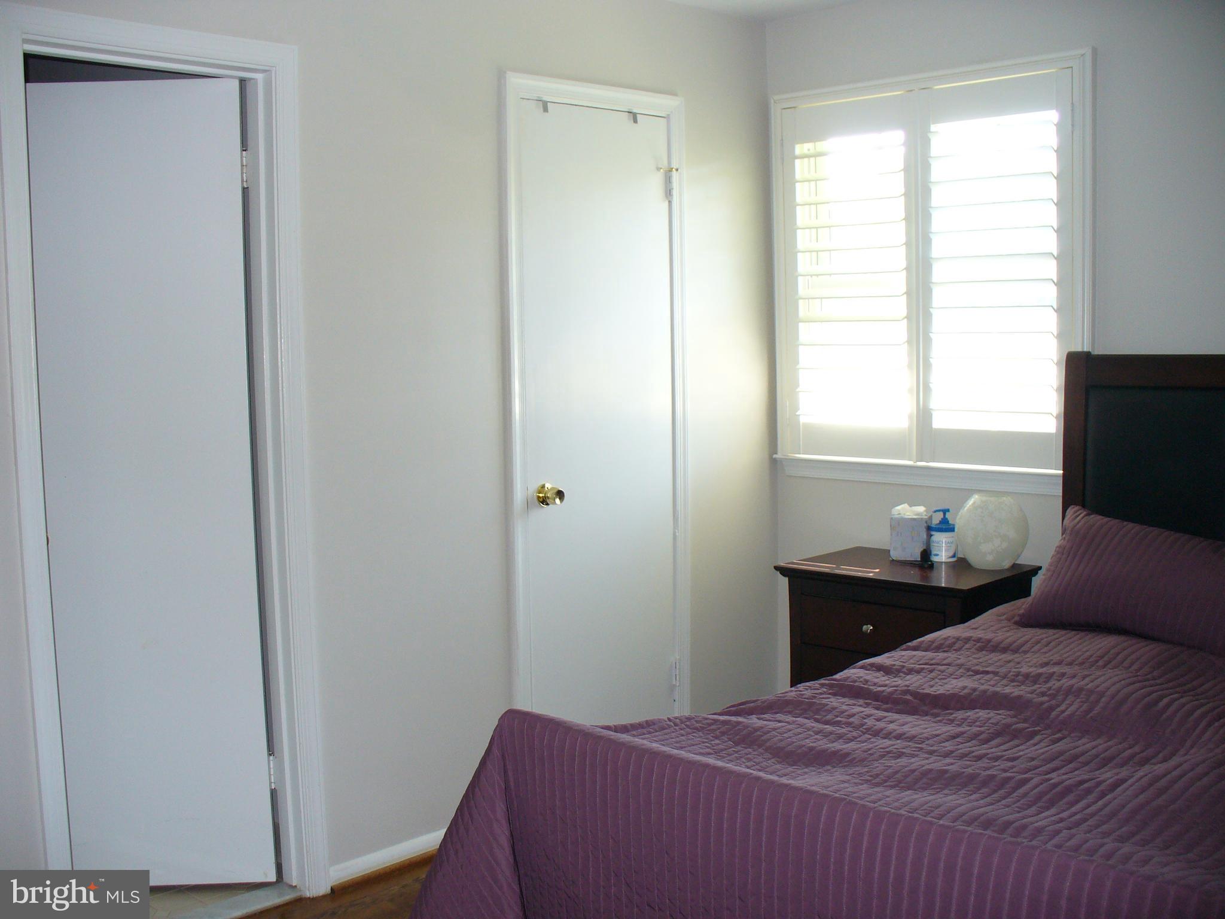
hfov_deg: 50.1
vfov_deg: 38.7
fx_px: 1309
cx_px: 612
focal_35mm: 37
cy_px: 460
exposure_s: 1/30
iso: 100
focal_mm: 6.1
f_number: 2.8
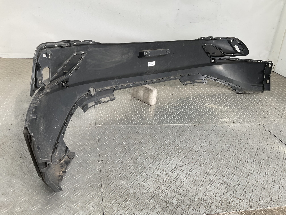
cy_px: 108
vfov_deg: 48.2
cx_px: 143
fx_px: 240
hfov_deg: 61.7
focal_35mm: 29
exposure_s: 1/170
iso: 16
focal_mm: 3
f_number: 1.8
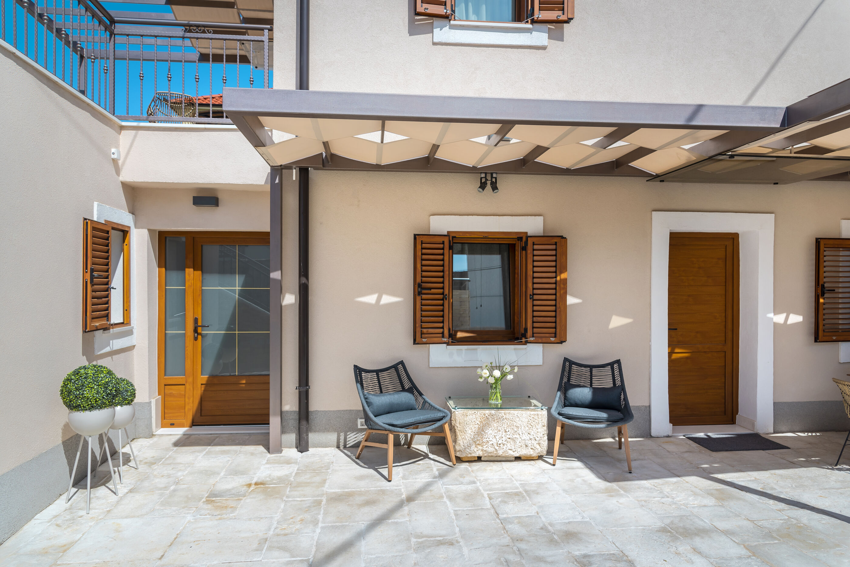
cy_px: 284
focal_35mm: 24
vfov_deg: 53.2
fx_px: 567
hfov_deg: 73.7
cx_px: 425
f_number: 7.1
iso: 100
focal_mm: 24
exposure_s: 1/640
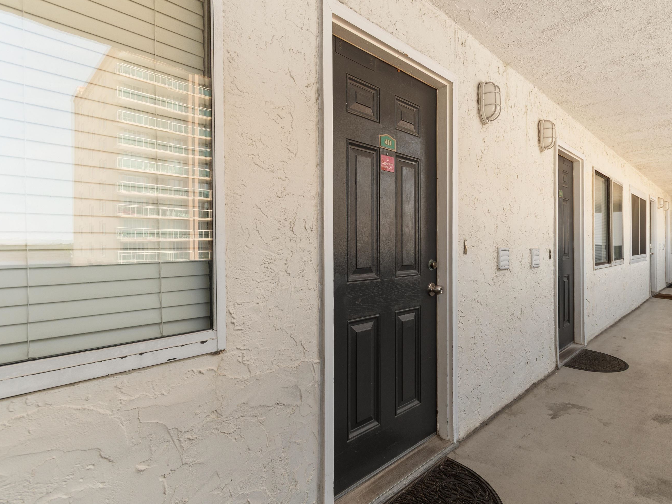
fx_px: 330
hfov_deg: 91.0
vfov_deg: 74.7
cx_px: 340
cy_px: 241
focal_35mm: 17
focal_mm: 10
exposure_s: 1/100
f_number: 5
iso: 100
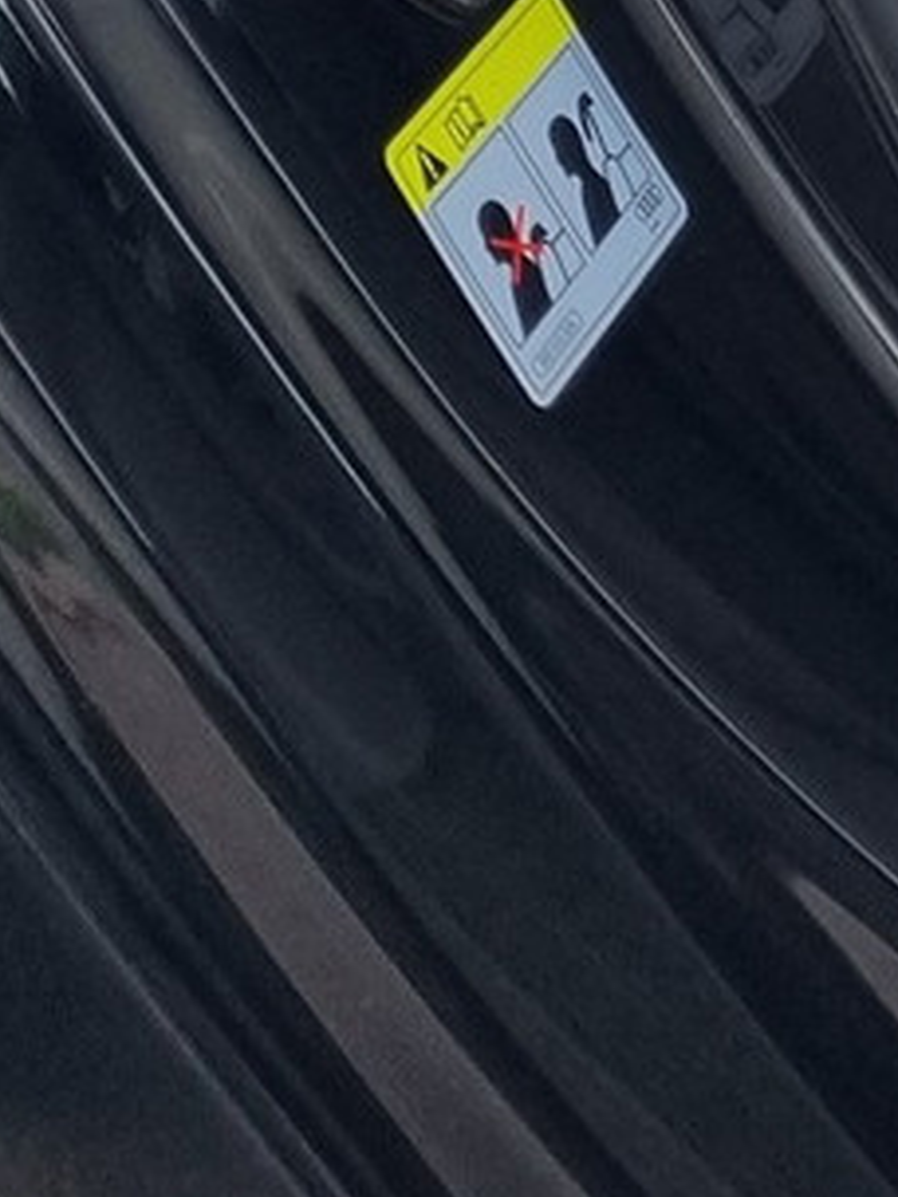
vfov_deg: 11.9
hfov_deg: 9.6
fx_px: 4739
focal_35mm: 137
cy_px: -1587
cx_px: 2186
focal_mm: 5.4
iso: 50
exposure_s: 1/718
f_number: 1.8
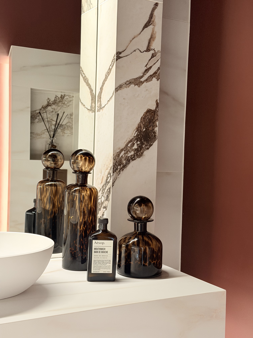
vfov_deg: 39.7
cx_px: 126
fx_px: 468
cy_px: 169
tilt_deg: -1.5
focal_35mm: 48
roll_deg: -2.4
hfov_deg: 30.3
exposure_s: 1/42
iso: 250
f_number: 1.78
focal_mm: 6.76
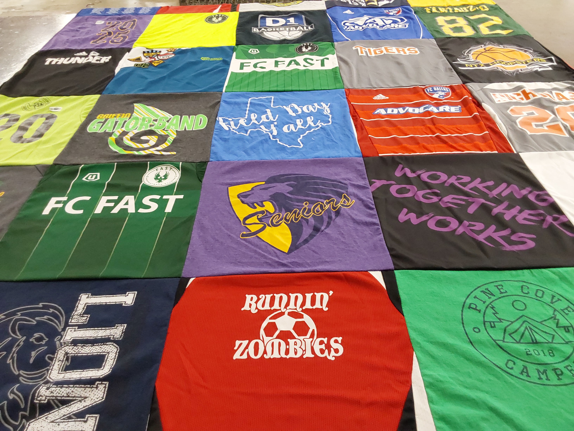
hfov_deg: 63.4
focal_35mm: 28
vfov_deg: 49.7
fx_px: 464
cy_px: 216
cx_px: 287
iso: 200
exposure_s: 1/60
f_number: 1.9
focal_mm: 2.91
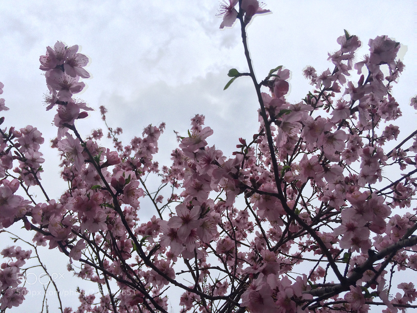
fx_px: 349
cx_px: 208
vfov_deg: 48.2
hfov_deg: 61.7
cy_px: 156
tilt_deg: +78.6
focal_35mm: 29
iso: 32
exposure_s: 1/354
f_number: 2.2
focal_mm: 4.15
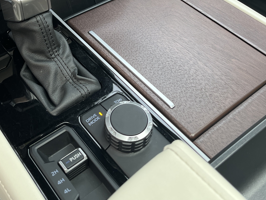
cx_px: 110
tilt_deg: -40.3
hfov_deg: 38.8
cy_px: 16
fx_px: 377
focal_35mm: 49
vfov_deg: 28.4
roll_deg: -5.3
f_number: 1.6
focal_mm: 5.1
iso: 100
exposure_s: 1/121
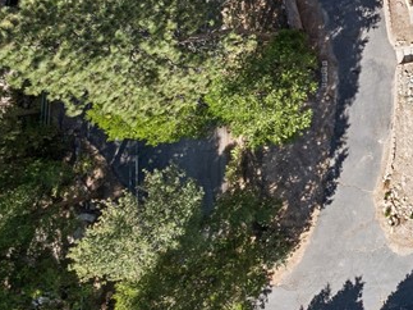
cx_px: 630
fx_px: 906
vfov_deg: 19.0
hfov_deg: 21.3
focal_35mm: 76
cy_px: 32
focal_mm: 12.3
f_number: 2.8
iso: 100
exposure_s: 1/30
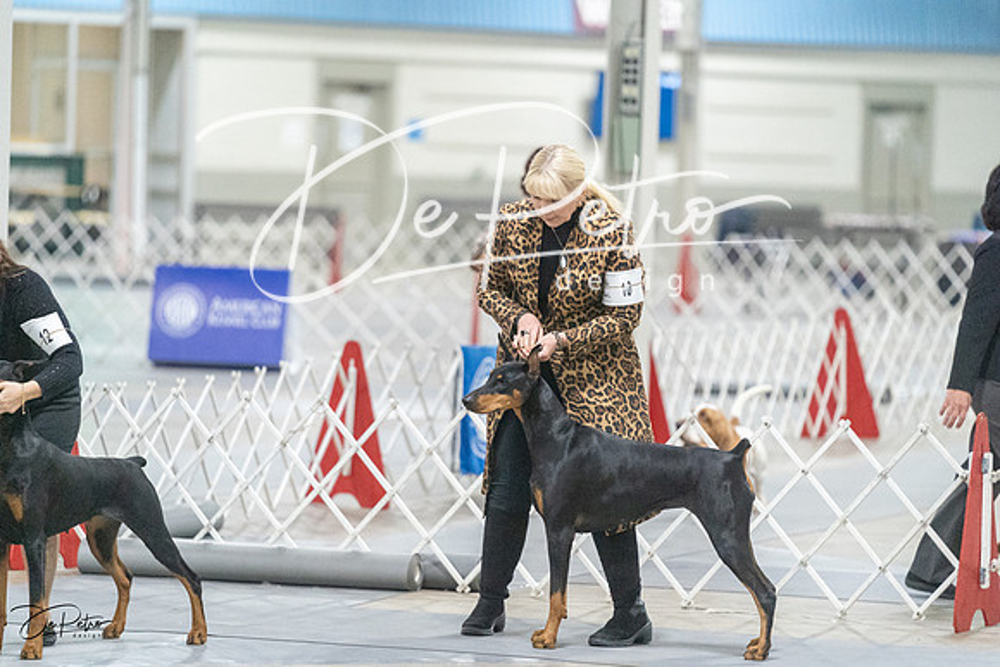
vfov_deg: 6.9
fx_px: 5557
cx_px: 500
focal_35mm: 200
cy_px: 334
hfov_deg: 10.3
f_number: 3.2
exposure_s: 1/400
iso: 12800
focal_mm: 200
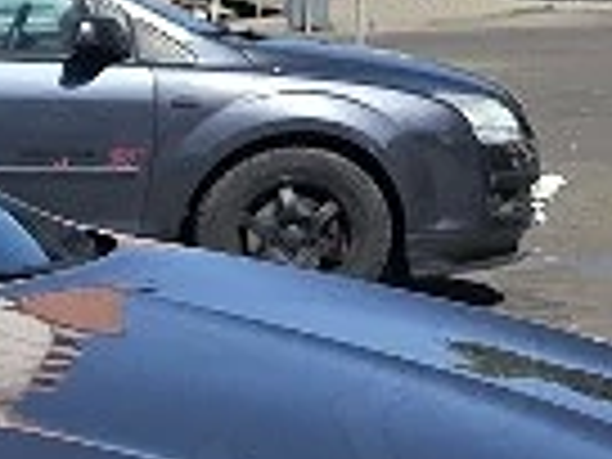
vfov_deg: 8.6
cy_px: 693
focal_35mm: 169
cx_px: -806
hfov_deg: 10.3
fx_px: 2988
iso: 80
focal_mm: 6.3
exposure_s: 1/10000
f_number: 1.7
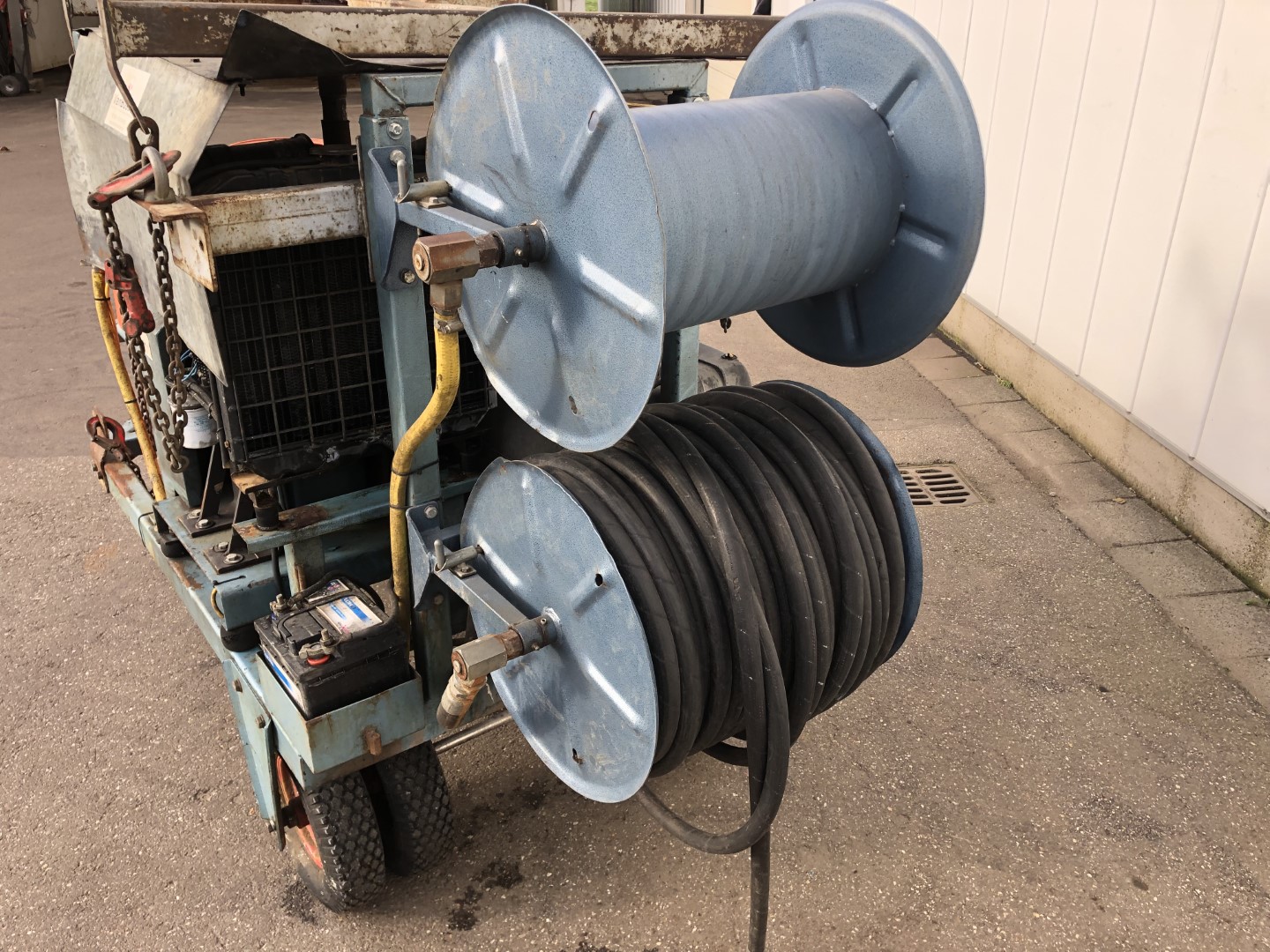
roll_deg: +1.4
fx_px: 1027
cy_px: 476
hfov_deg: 63.4
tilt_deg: -25.4
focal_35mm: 28
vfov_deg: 49.7
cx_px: 635
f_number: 1.8
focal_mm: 4
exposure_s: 1/312
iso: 20
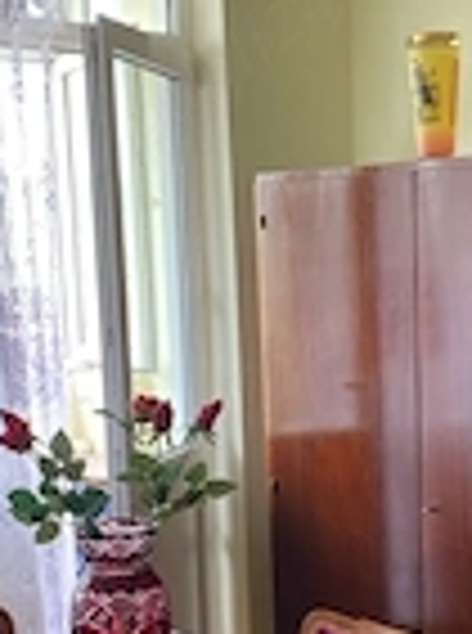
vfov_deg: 26.2
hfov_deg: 19.7
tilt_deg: -5.4
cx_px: 355
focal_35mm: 74
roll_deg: +2.4
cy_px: 445
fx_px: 1352
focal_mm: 4.25
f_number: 1.8
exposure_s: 1/121
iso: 125
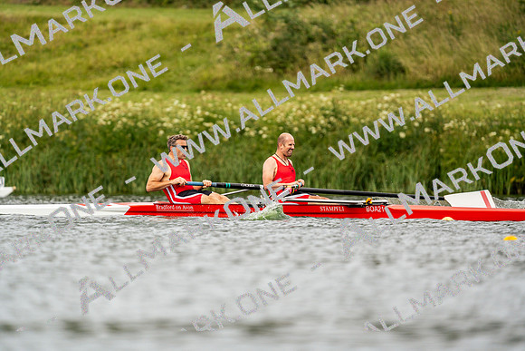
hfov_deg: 3.4
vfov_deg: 2.3
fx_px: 8752
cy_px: 176
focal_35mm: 600
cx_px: 262
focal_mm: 600
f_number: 6.3
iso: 400
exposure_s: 1/2000
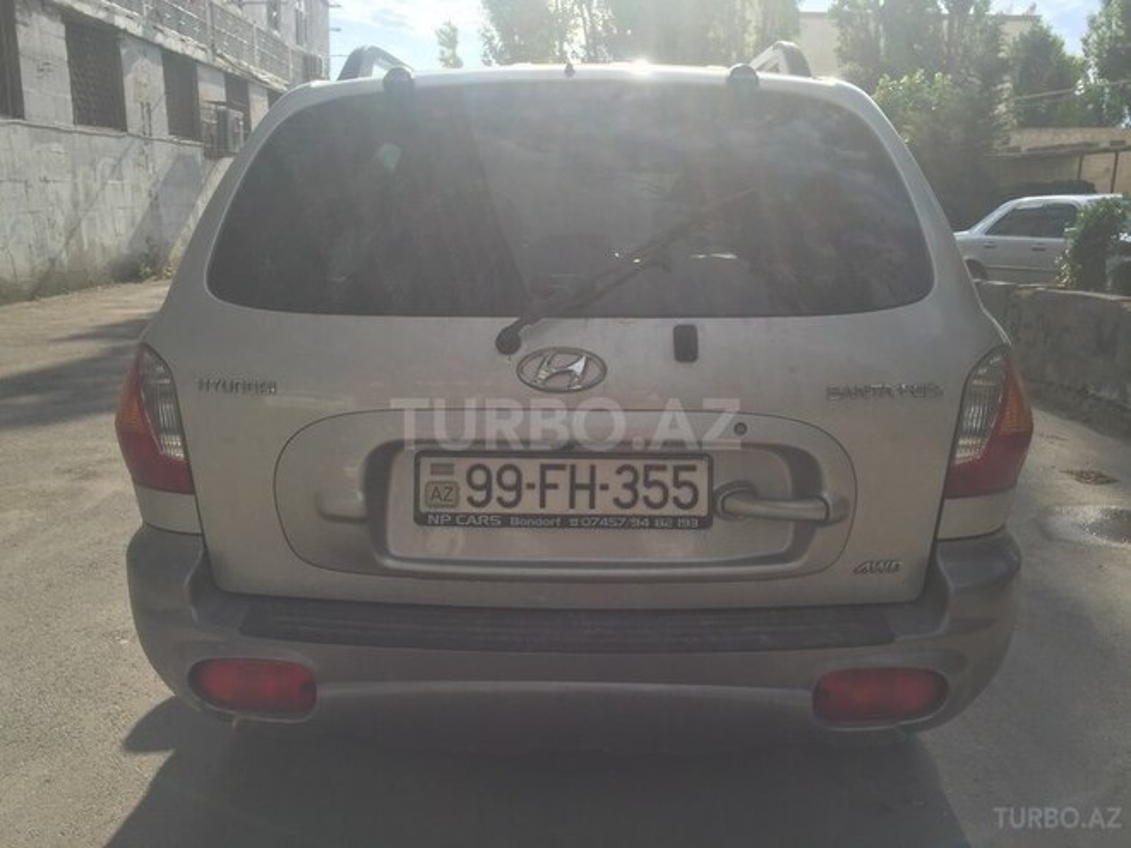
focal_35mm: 29
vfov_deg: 48.2
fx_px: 948
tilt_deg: -9.6
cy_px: 424
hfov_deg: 61.7
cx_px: 566
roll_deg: -1.3
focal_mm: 4.15
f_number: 2.2
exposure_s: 1/1364
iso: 32
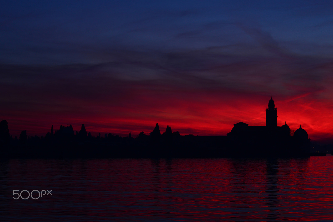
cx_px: 166
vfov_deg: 19.5
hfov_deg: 28.8
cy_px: 111
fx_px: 648
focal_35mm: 70
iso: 640
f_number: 6.3
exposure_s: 1/50
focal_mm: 70
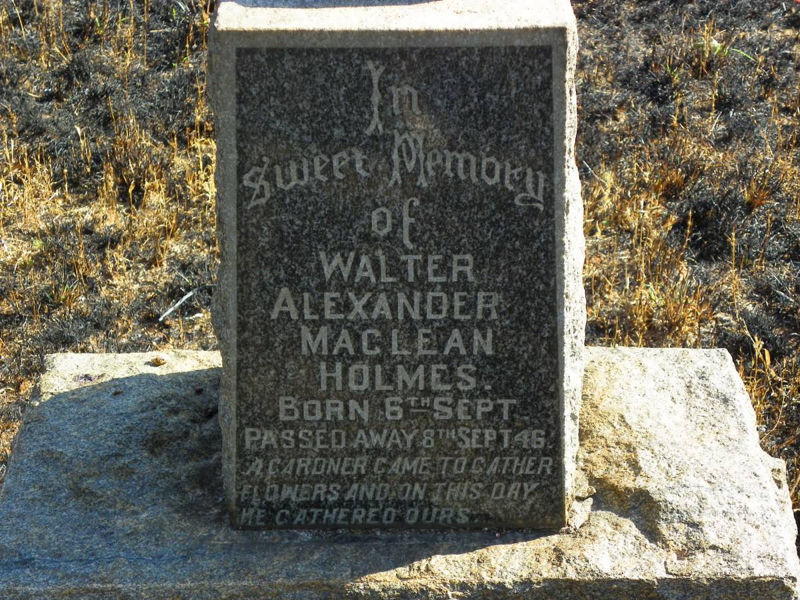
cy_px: 300
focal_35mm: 80
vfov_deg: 18.4
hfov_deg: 24.4
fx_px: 1849
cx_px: 400
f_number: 4
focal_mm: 14.2
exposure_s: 1/125
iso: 64
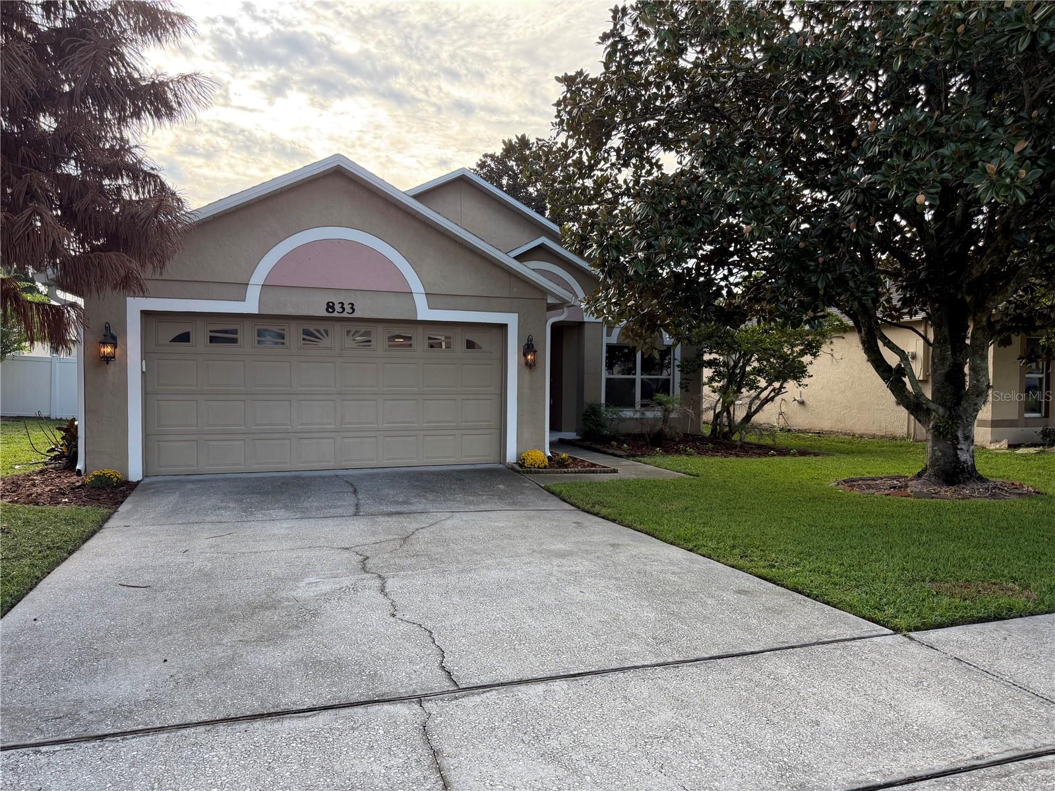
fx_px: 731
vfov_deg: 56.8
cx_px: 528
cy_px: 396
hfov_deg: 71.6
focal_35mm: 24
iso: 100
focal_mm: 6.76
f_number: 1.78
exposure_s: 1/1018
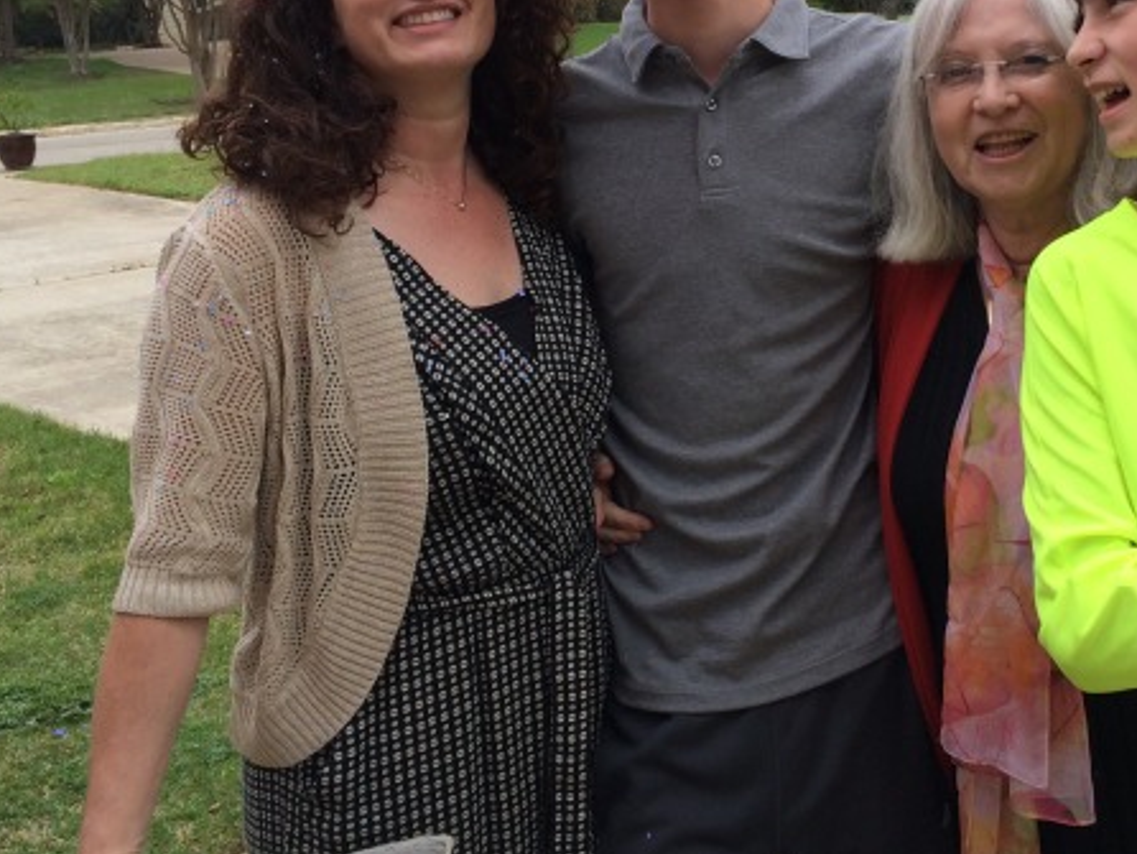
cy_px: 250
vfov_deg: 27.8
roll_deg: +5.4
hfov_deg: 36.1
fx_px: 1709
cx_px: 821
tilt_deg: -7.0
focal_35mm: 52
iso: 32
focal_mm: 4.15
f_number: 2.2
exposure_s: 1/570
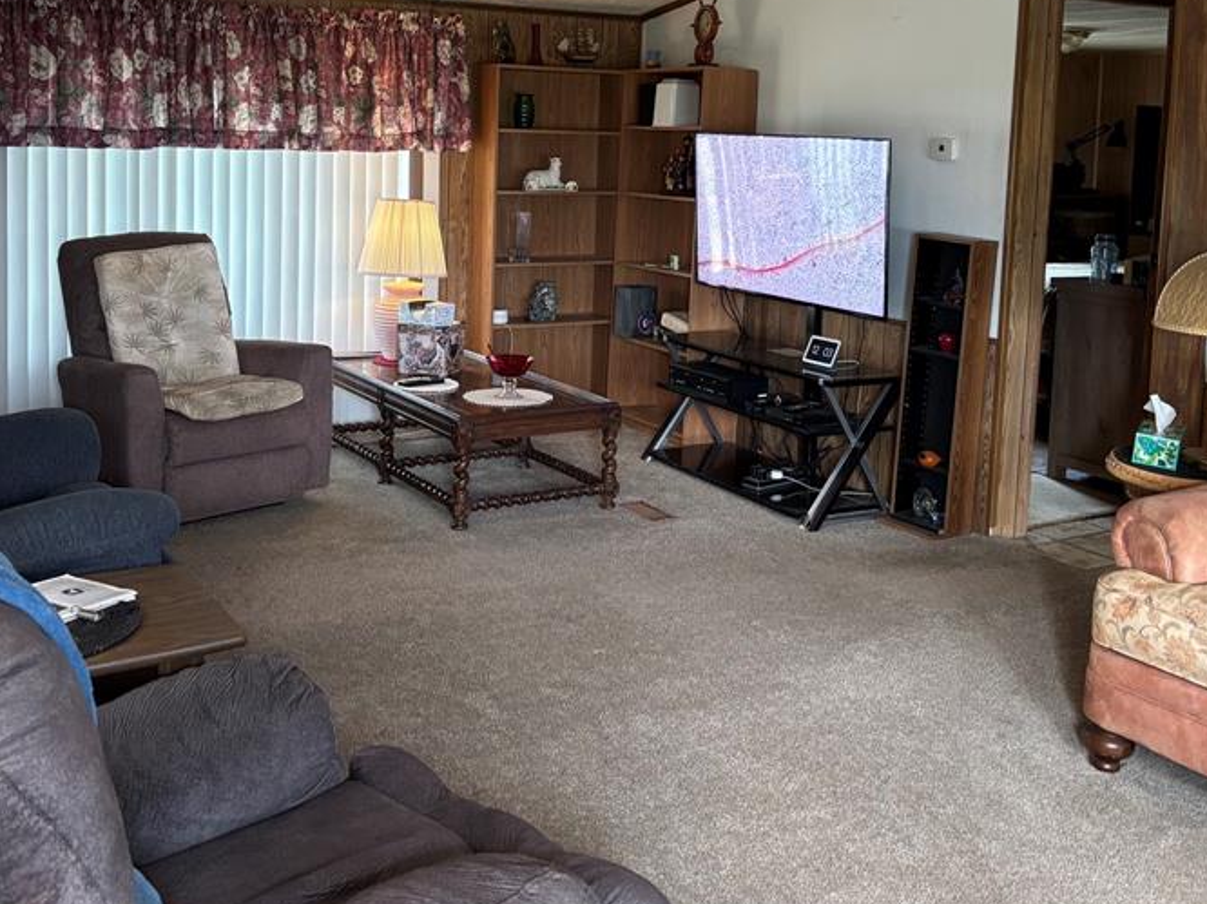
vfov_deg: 35.2
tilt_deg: -4.9
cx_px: 607
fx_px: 1394
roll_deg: -1.8
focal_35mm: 40
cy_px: 234
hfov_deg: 46.8
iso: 250
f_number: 1.6
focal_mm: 5.96
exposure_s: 1/60
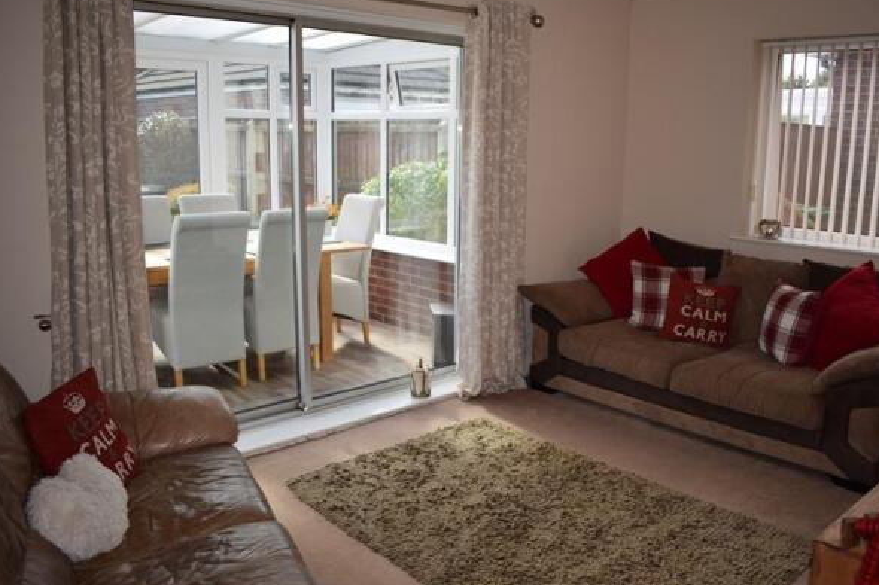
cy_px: 279
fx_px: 732
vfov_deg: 43.6
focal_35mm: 30
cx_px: 480
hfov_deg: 61.8
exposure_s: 1/125
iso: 180
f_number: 3.5
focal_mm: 18
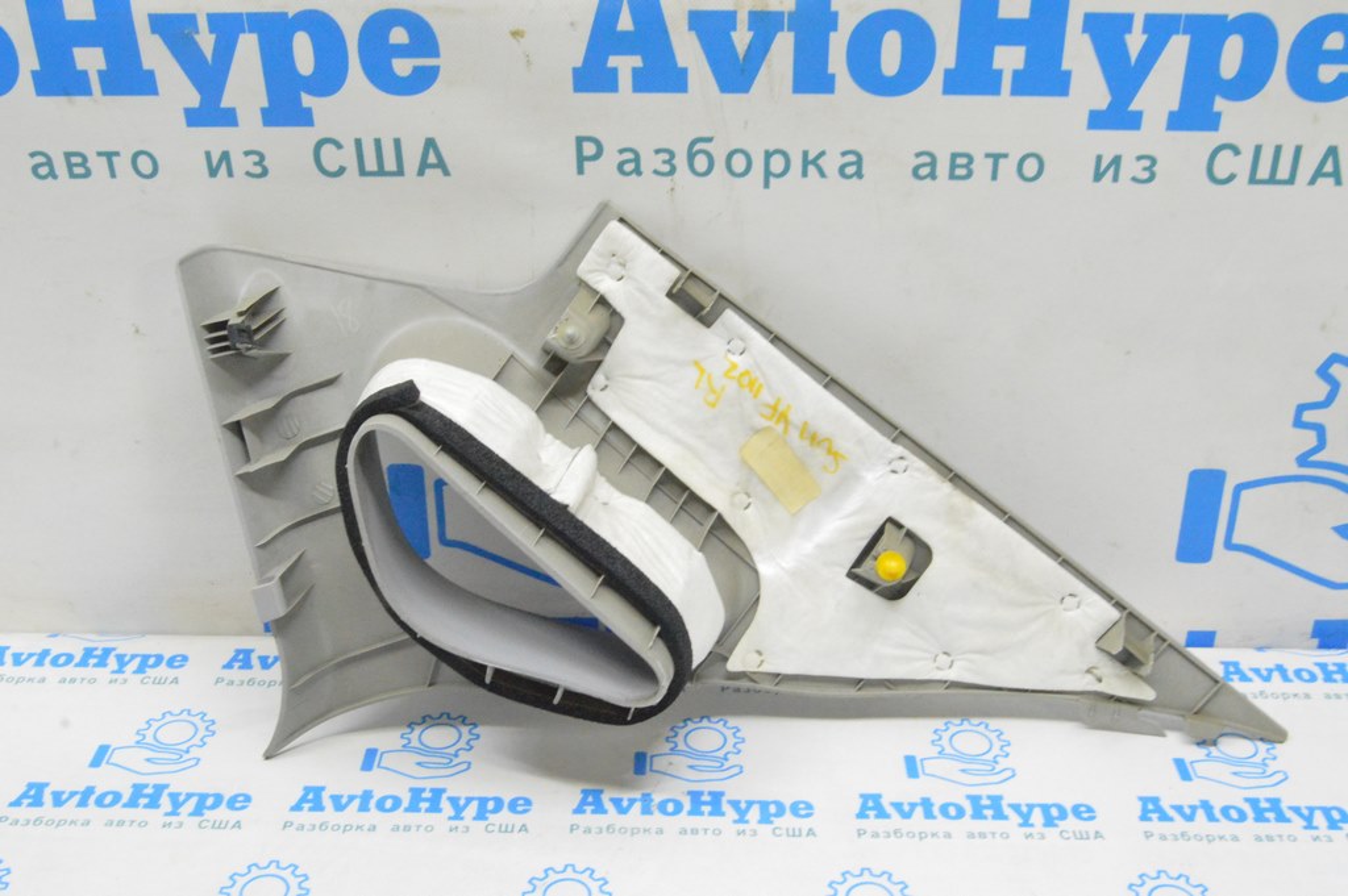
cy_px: 448
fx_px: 1459
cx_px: 674
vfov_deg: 34.2
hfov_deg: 49.6
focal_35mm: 39
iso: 6400
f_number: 20
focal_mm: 26
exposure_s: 1/15
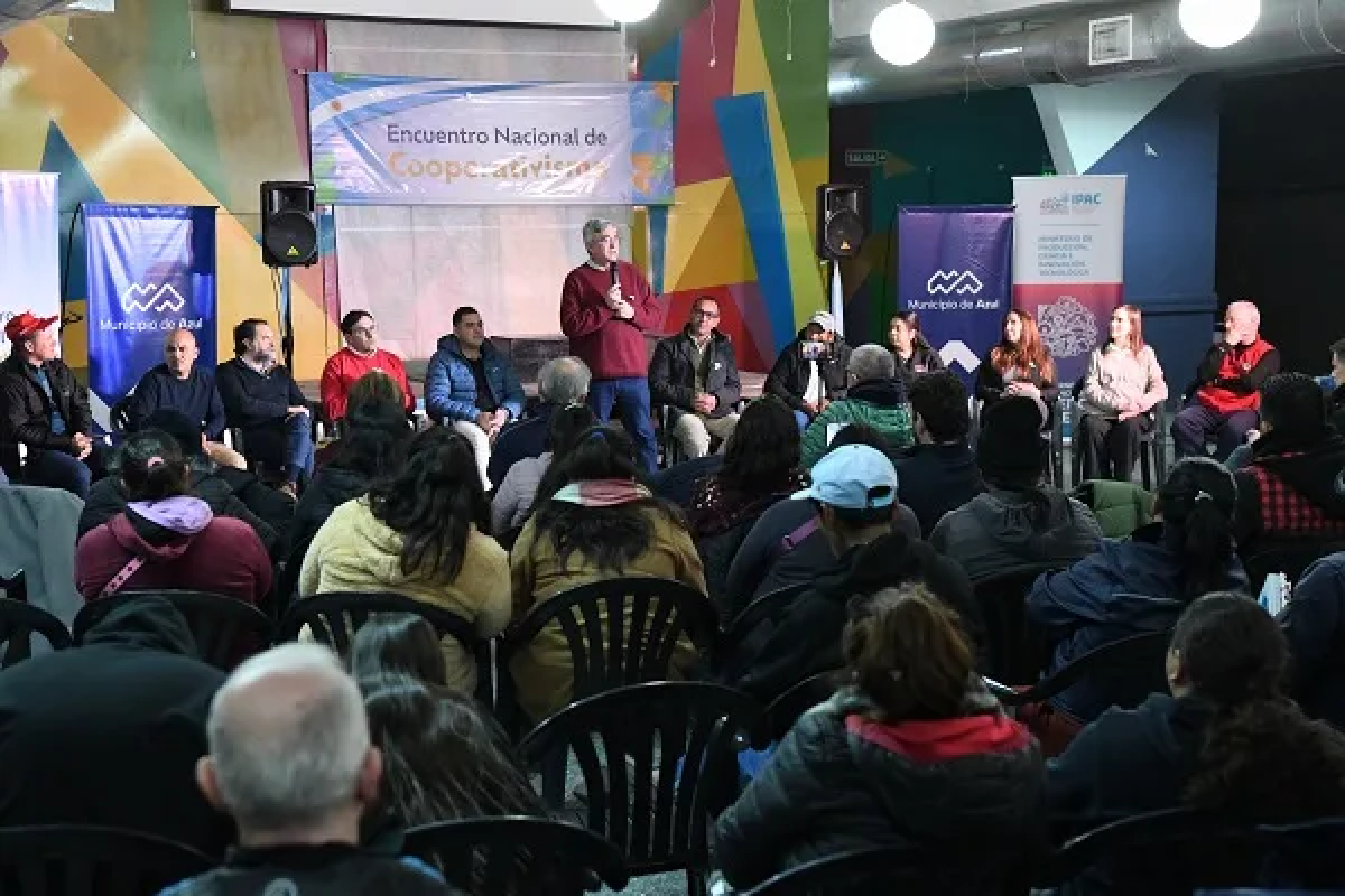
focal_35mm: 58
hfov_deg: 34.5
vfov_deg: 23.4
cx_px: 672
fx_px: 2167
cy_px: 448
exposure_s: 1/125
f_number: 5
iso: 12800
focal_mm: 58
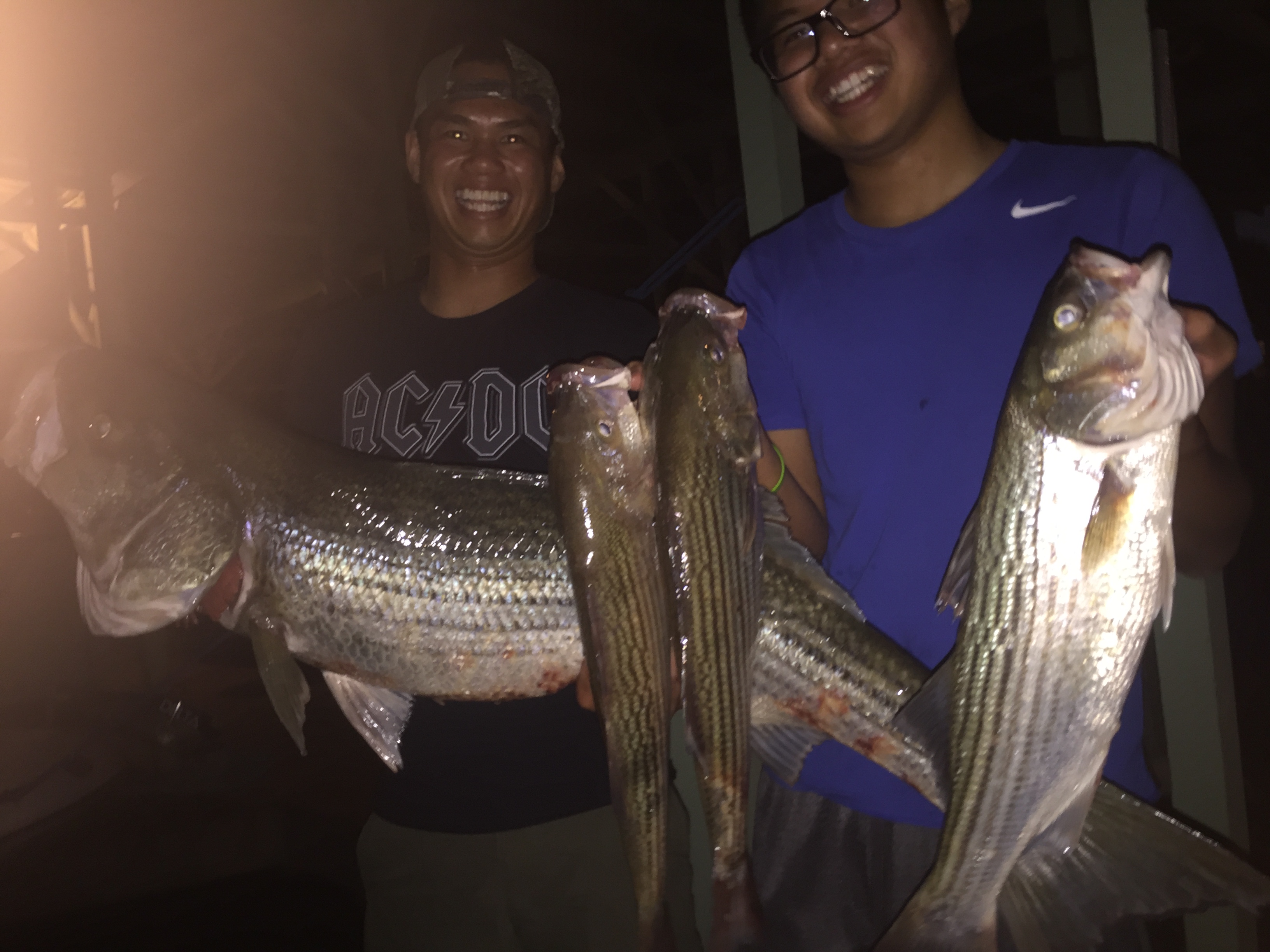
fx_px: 1064
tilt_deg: -1.1
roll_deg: +3.6
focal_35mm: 29
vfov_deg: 48.2
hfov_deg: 61.7
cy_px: 476
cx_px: 635
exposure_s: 1/16
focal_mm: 4.15
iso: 80
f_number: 2.2
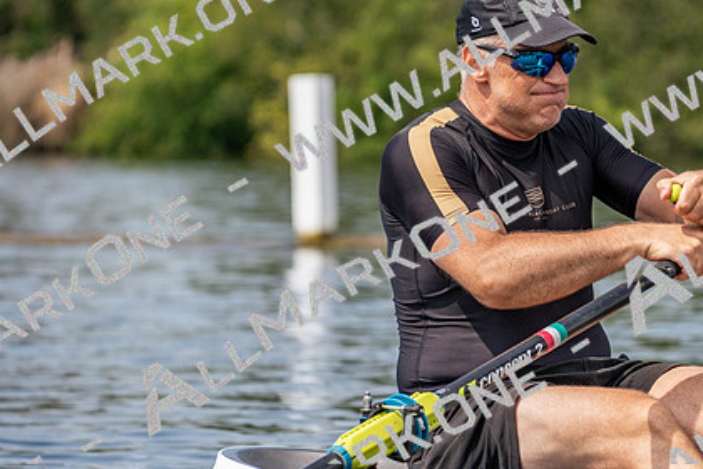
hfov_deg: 7.5
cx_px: 482
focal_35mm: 276
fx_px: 5389
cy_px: 177
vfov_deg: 5.0
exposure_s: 1/1600
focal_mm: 200
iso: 320
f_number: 5.6
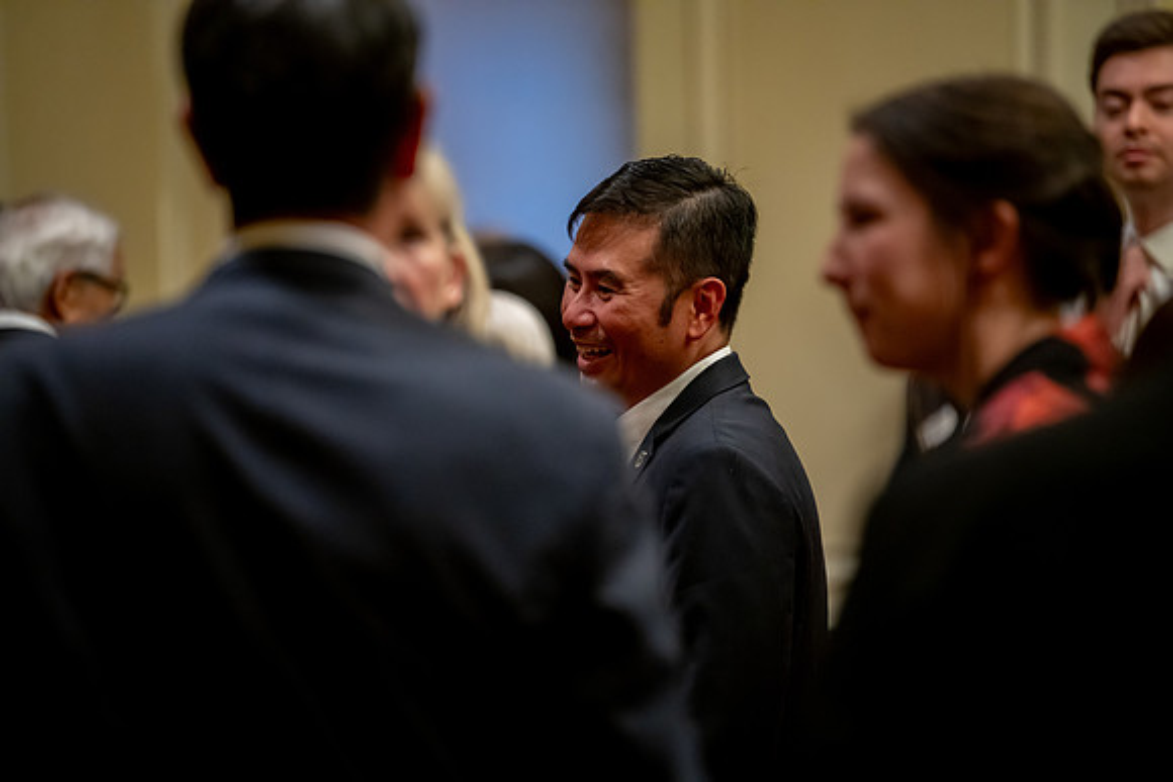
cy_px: 391
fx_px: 5866
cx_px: 586
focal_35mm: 180
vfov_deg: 7.6
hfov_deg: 11.4
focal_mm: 180
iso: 5000
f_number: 2.8
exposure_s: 1/200
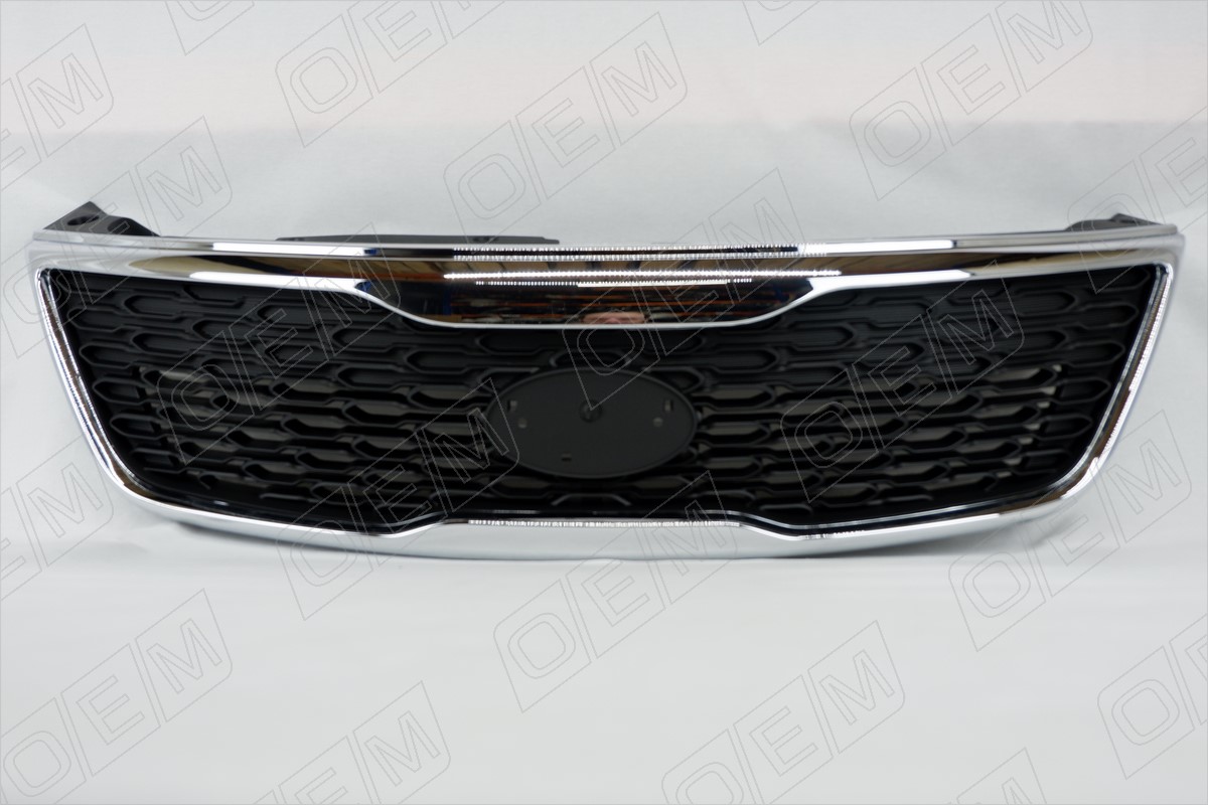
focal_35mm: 24
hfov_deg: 73.7
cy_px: 402
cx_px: 604
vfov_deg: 53.1
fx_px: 805
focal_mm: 16
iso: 640
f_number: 4.5
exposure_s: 1/125
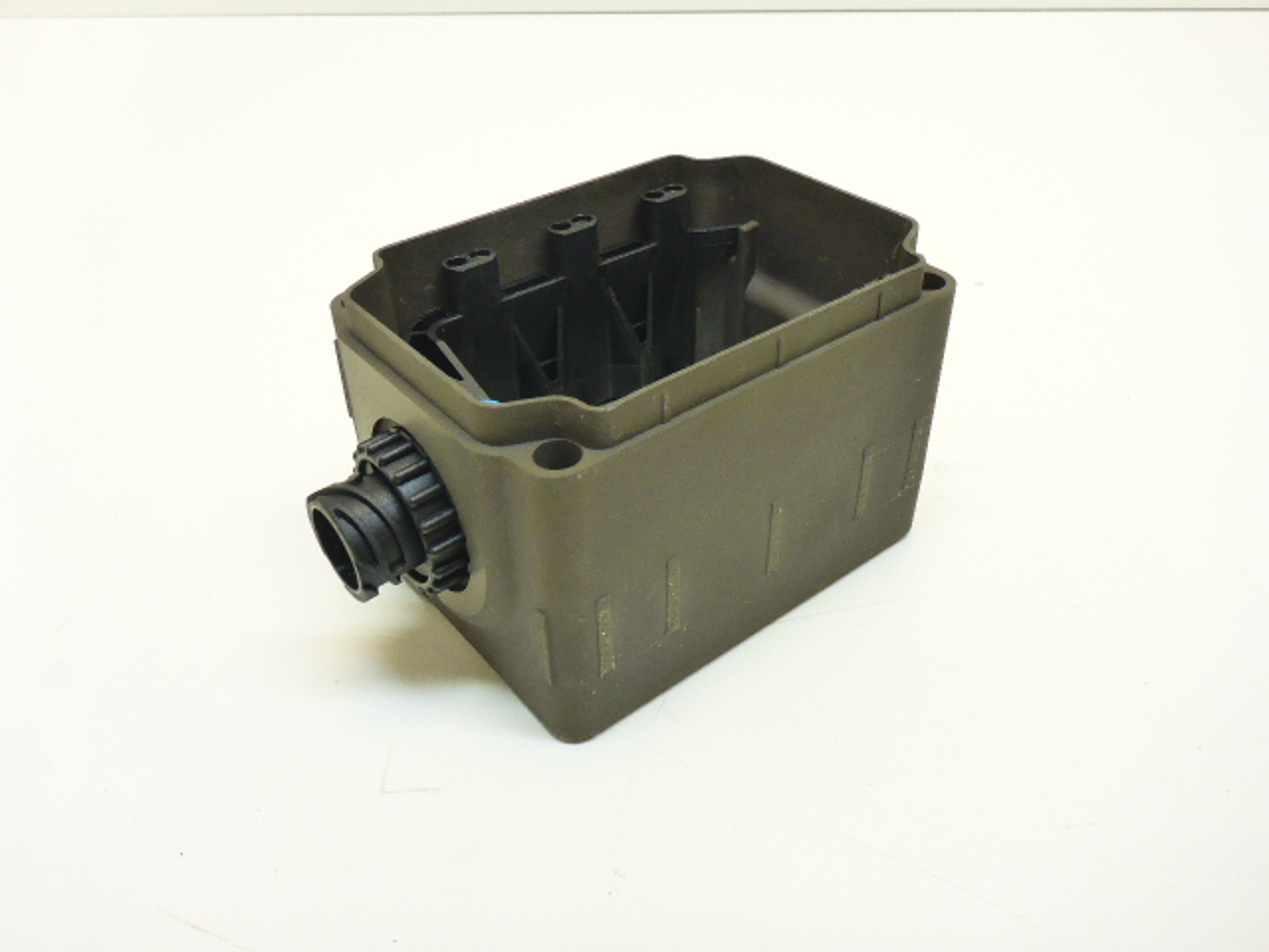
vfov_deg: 49.7
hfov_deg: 63.4
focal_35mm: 28
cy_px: 476
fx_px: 1026
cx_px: 634
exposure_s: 1/60
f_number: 3.3
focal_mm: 4.9
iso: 250
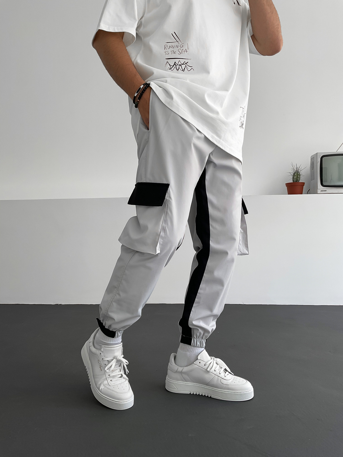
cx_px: 172
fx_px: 383
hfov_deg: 48.2
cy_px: 228
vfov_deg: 61.7
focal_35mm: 29
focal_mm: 3
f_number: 1.8
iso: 25
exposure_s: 1/120
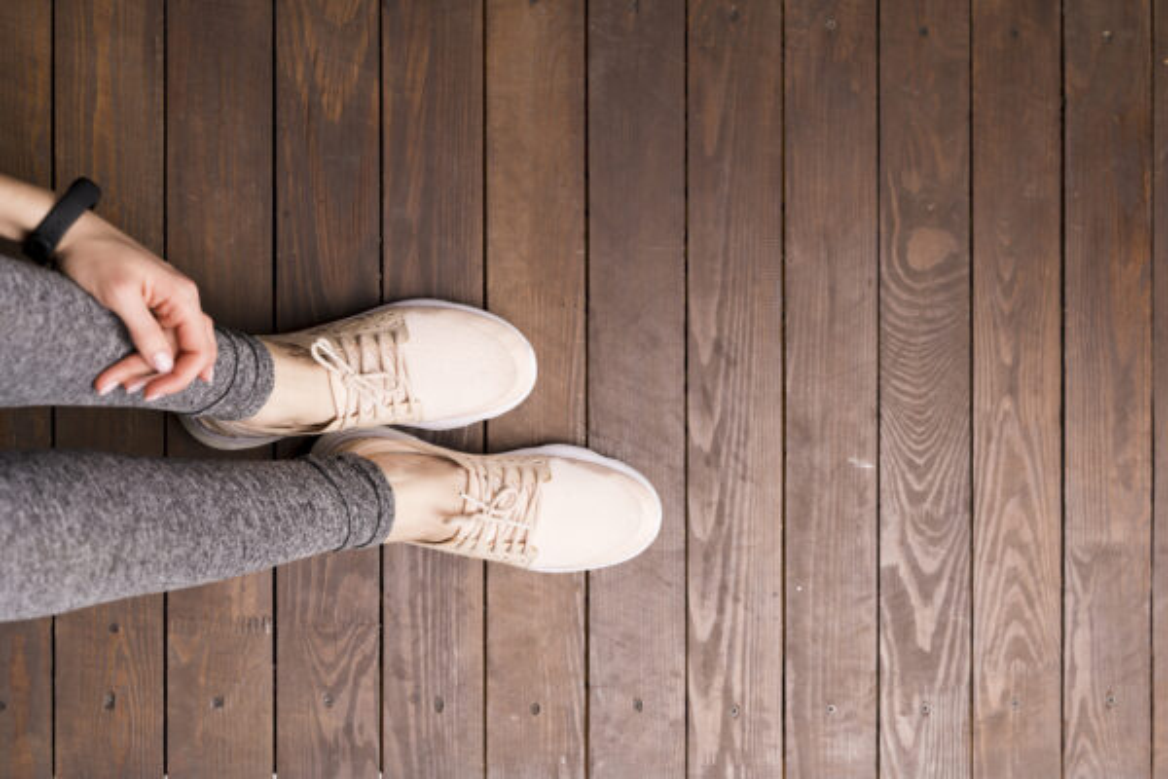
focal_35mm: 47
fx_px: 1525
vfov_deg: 28.6
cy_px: 390
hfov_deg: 41.9
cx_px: 584
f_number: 4
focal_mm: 47
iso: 200
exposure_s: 1/160
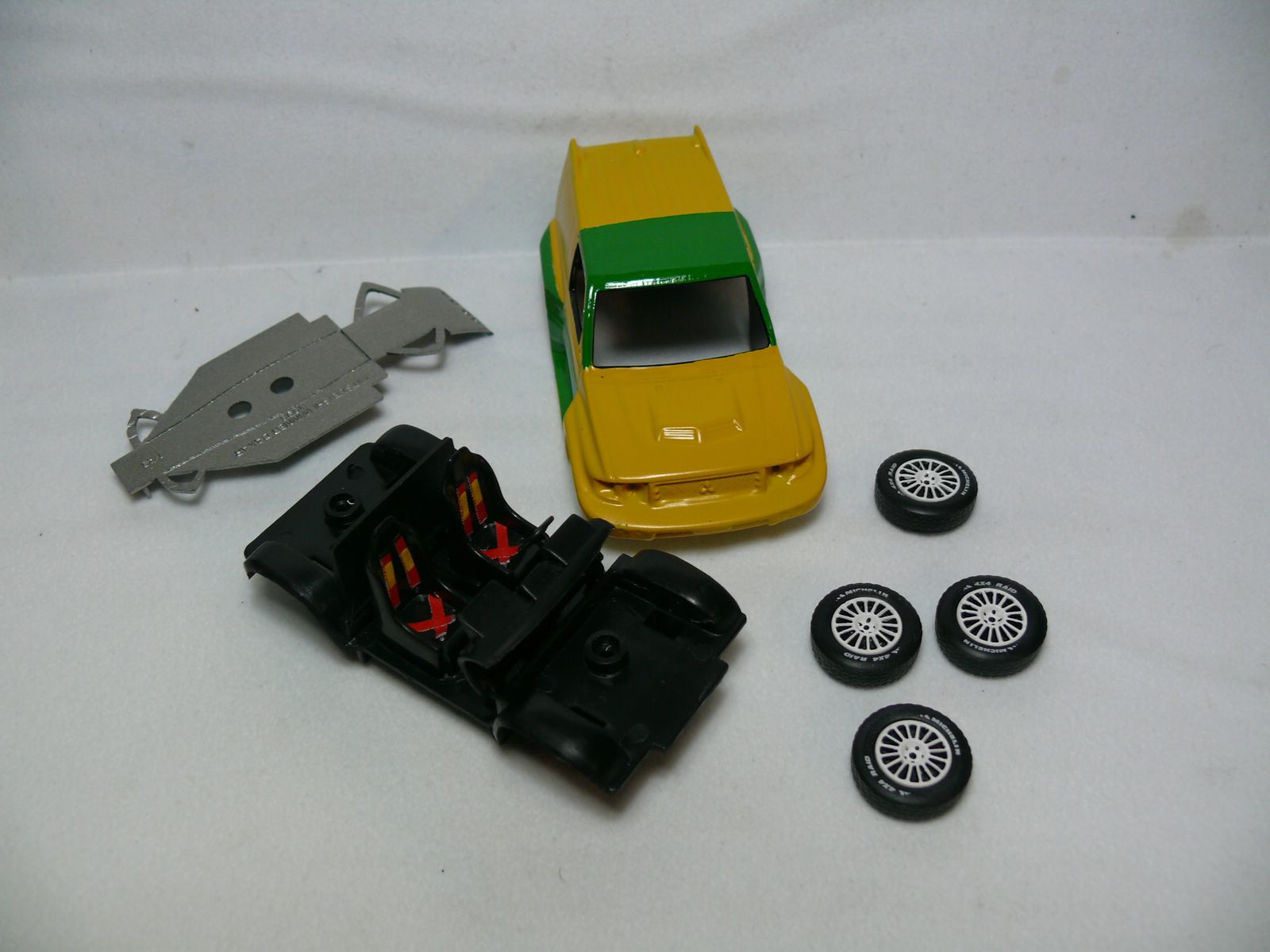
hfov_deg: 52.6
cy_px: 476
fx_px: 1284
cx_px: 635
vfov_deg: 40.7
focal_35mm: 35
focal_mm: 7.4
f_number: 2.8
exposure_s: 1/80
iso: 100
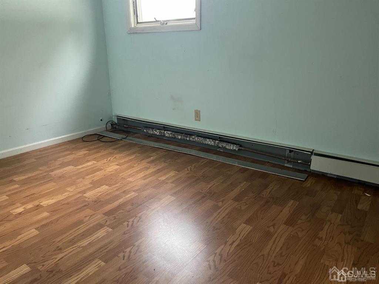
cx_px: 190
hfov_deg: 67.3
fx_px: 285
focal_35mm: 26
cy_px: 142
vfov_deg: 53.1
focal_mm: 5.1
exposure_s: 1/60
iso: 320
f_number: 1.6
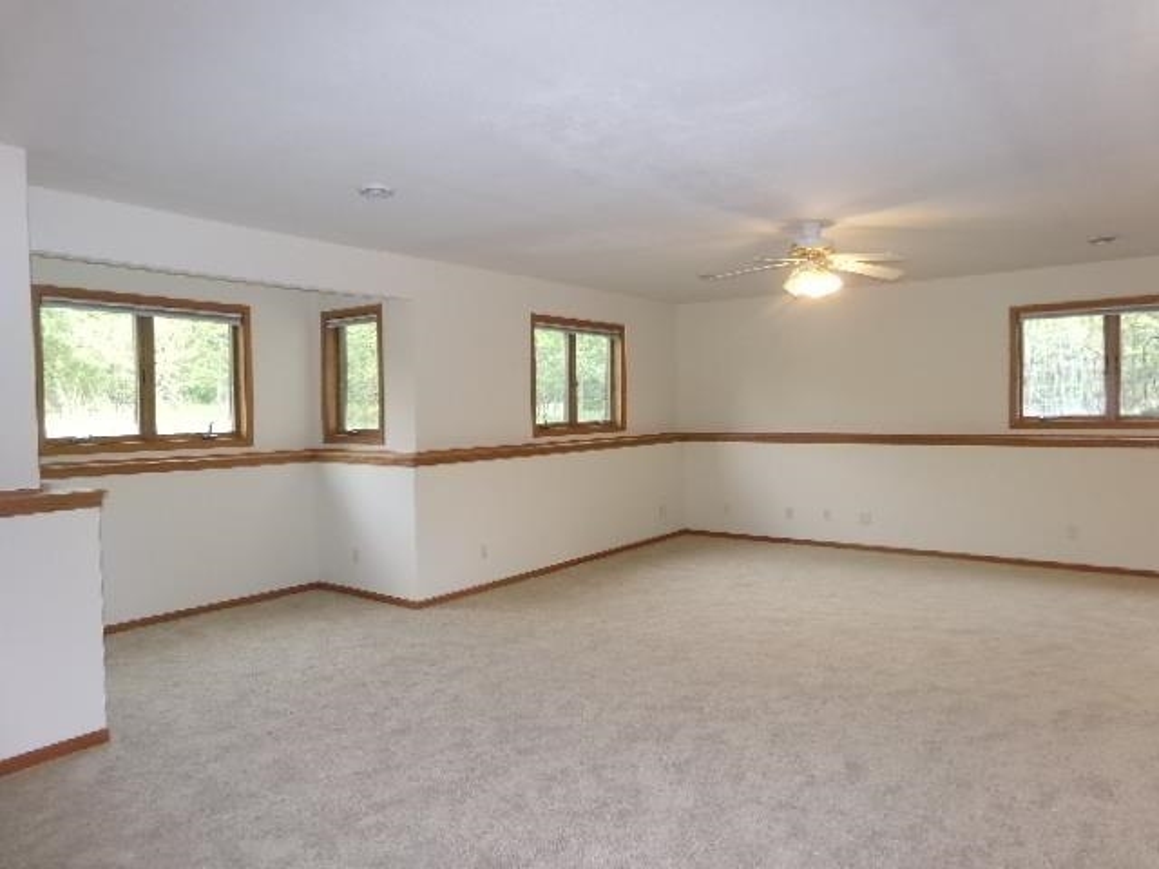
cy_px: 434
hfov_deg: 71.6
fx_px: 804
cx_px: 580
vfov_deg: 56.8
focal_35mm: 24
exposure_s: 1/34
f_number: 3.7
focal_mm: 4.3
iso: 200
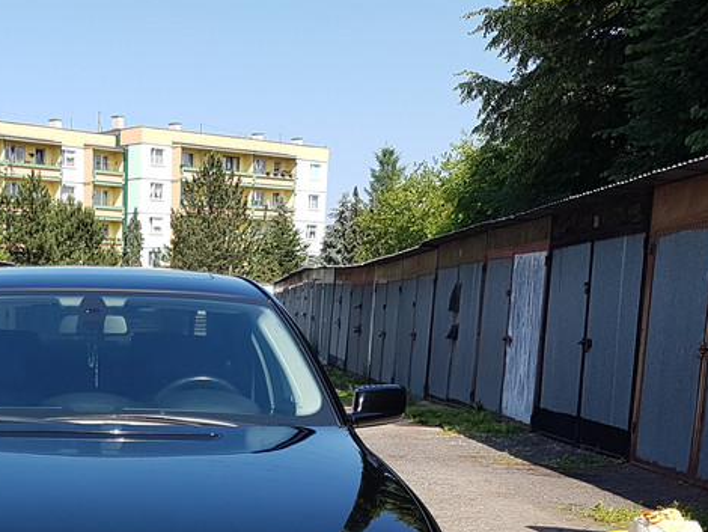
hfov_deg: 31.3
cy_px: 594
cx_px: 82
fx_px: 1207
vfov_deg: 23.2
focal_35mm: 59
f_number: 1.7
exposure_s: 1/1120
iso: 40
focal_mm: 4.2
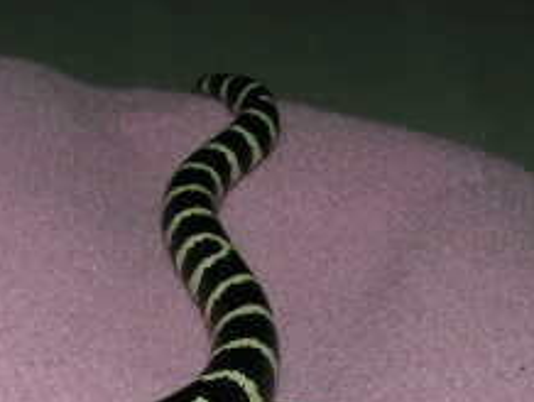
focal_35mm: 132
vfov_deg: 11.1
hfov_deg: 14.9
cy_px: 466
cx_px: 250
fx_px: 2039
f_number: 5.6
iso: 100
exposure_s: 1/1000
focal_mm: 6.9
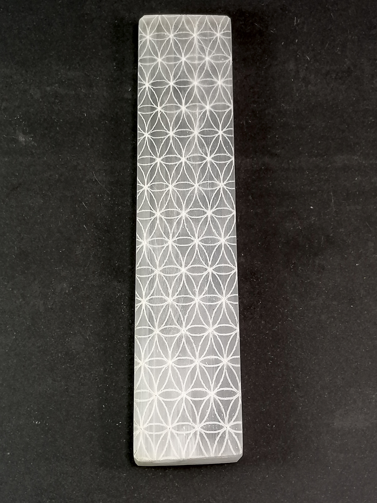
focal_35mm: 68
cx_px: 188
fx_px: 987
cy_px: 252
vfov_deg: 28.6
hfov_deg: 21.6
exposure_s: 1/120
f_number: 1.8
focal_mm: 4.75
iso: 80
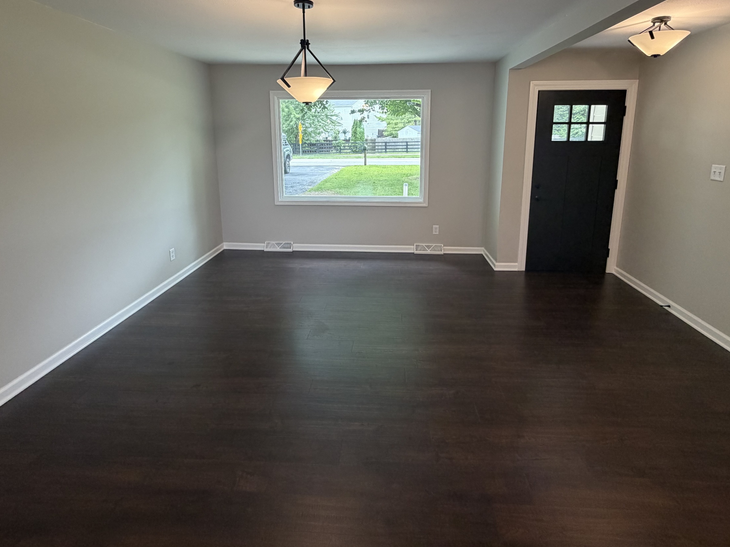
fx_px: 380
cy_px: 198
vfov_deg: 70.2
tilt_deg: -10.4
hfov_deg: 87.7
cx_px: 377
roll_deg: +0.1
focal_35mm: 18
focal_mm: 2.22
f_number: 2.2
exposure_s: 1/120
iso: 200
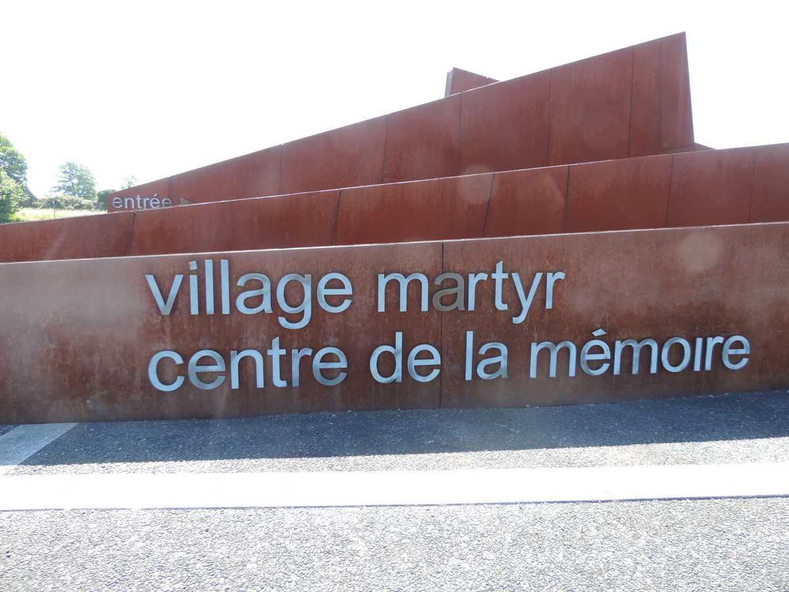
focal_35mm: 24
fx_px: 547
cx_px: 394
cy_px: 296
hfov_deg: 71.6
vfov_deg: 56.8
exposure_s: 1/125
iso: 80
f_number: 3
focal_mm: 4.3
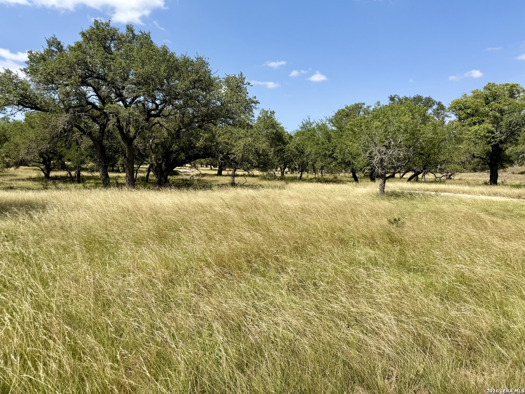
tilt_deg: -4.4
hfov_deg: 71.6
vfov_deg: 56.8
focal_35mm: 24
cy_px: 197
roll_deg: +1.2
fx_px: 364
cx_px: 262
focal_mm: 6.76
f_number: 1.78
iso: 80
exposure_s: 1/4405
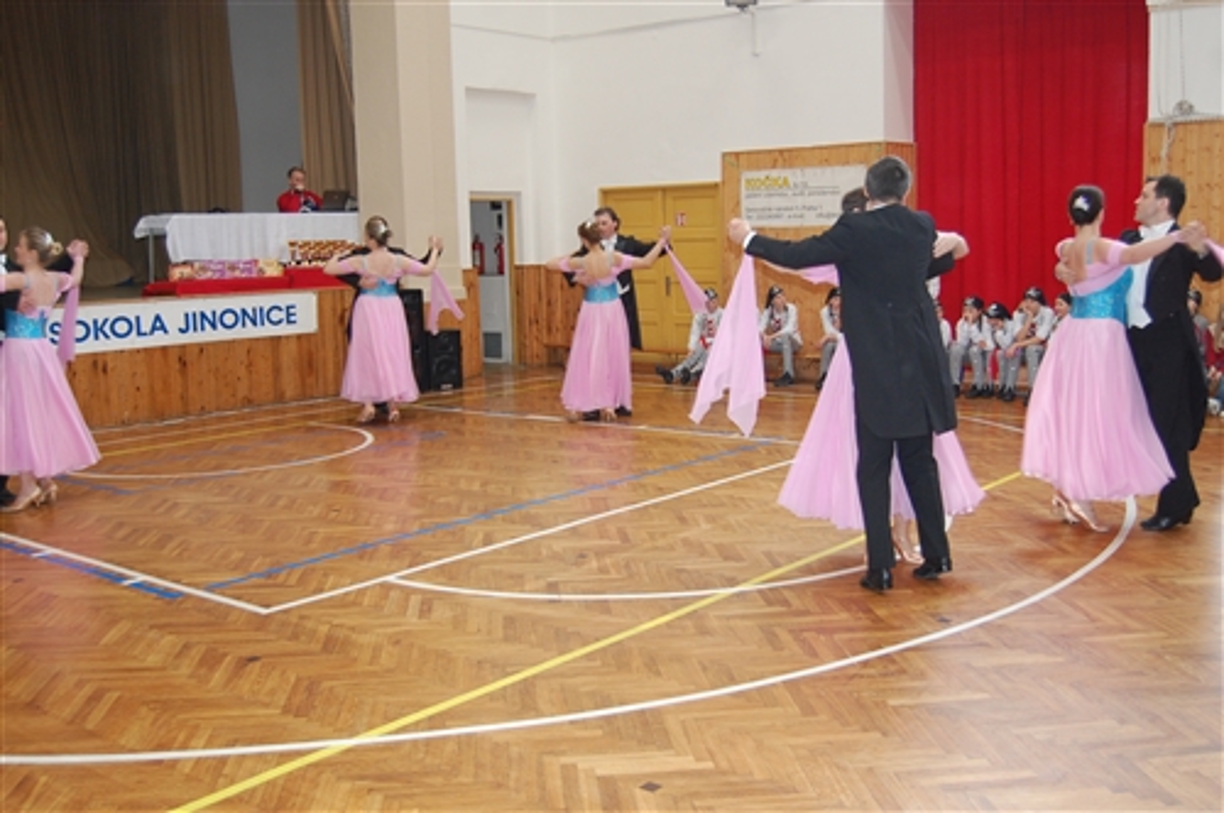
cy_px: 406
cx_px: 612
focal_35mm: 36
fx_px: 1222
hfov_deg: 53.2
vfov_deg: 36.8
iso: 560
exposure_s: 1/60
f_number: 4
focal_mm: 24
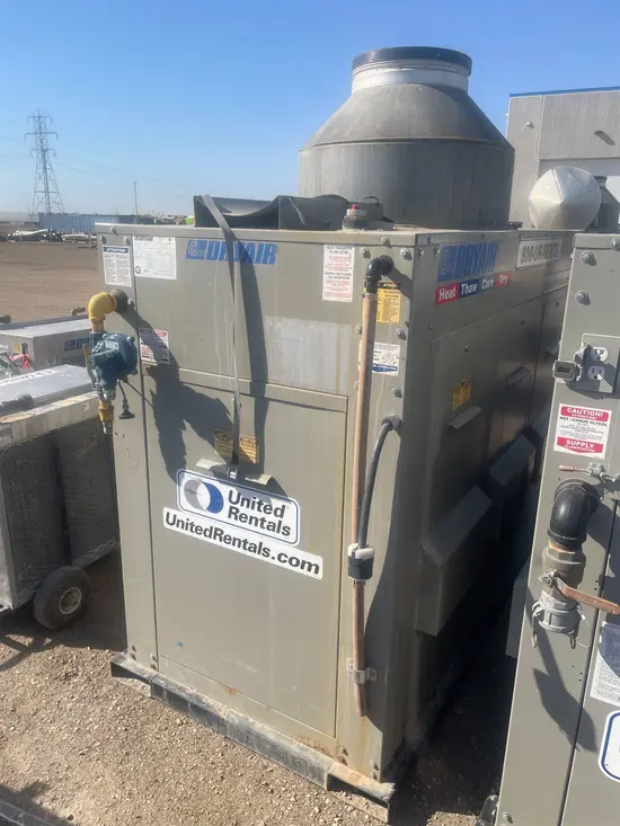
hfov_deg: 53.1
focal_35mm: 26
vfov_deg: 67.3
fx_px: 621
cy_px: 413
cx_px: 310
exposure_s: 1/3205
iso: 32
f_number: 1.6
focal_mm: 4.2
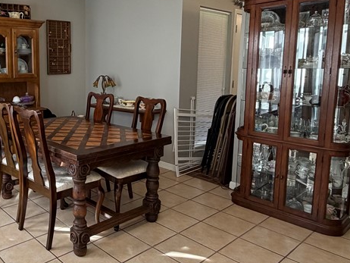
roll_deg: +0.5
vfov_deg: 45.2
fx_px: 314
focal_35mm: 31
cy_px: 104
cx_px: 74
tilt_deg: -6.3
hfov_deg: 54.6
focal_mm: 2.22
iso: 200
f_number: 2.2
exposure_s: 1/60
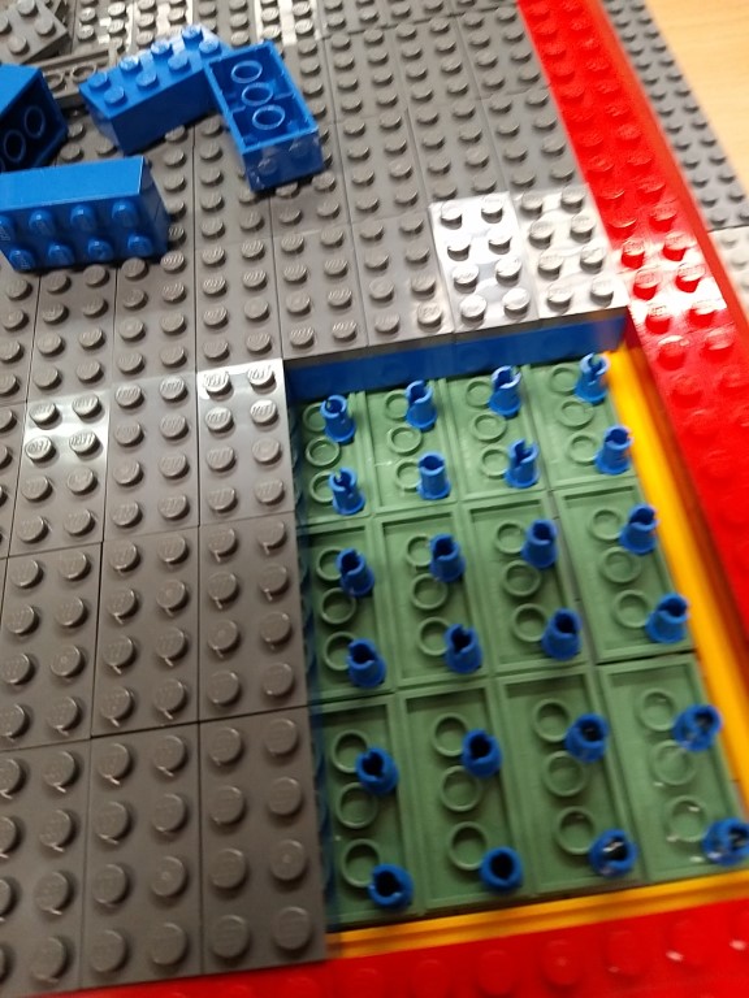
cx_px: 374
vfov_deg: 65.3
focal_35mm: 27
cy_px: 499
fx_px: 779
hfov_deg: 51.4
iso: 250
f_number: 1.7
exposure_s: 1/33
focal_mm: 3.93
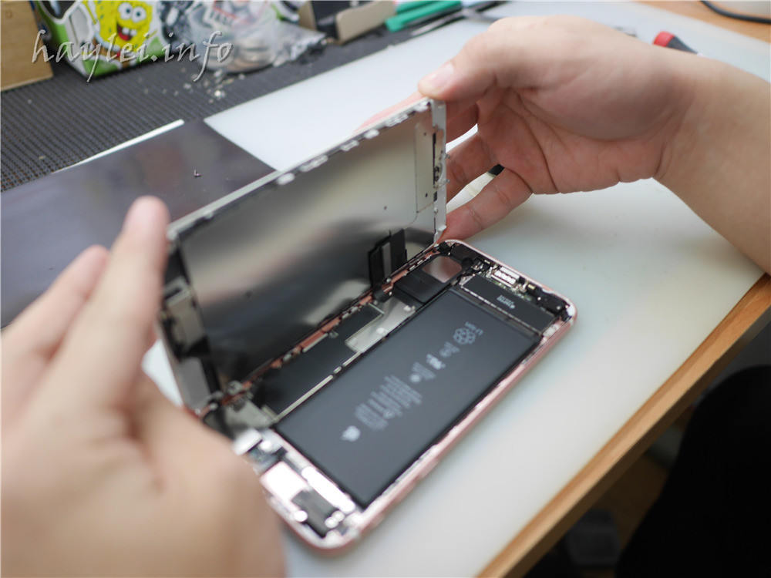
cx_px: 386
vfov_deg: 46.8
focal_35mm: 30
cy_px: 289
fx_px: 668
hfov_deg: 60.0
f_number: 1.7
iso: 200
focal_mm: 15
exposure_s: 1/80
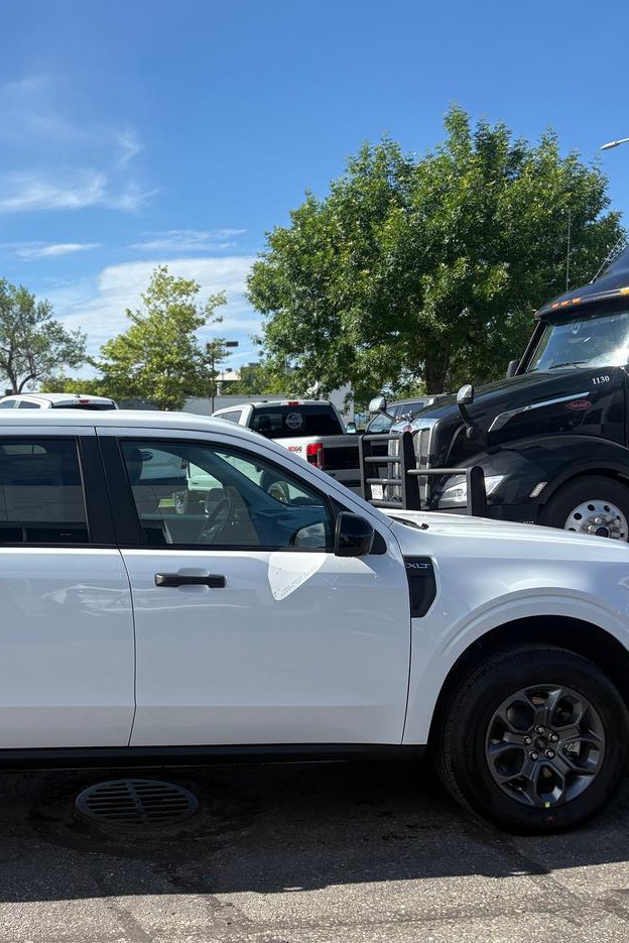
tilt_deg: -2.1
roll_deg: +0.4
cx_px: 55
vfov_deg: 51.9
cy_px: 473
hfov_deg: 33.9
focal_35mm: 37
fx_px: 969
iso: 50
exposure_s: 1/3279
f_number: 1.6
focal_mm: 5.96
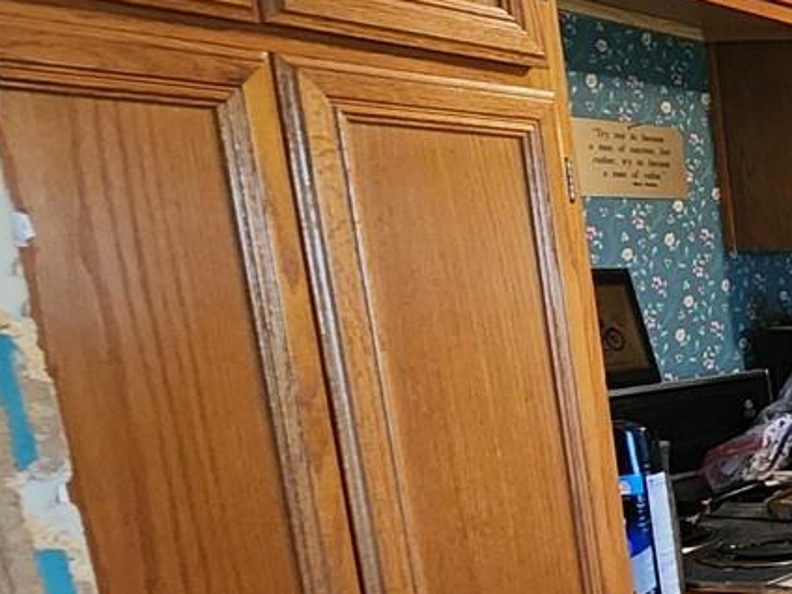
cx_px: 1425
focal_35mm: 49
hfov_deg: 22.4
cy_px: 486
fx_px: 1121
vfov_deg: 28.9
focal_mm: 2.2
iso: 400
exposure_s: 1/30
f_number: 2.2
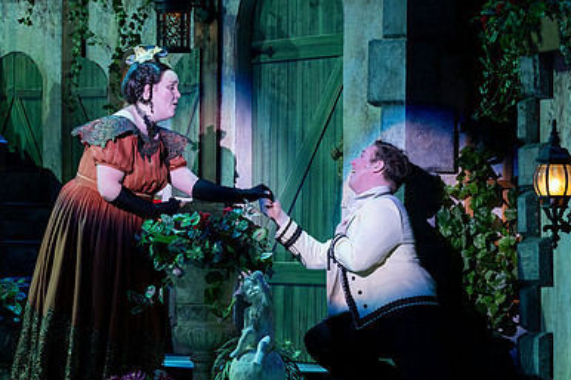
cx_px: 275
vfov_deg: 7.3
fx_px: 2980
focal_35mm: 188
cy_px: 261
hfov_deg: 10.9
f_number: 5.6
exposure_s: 1/160
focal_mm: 125
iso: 1000
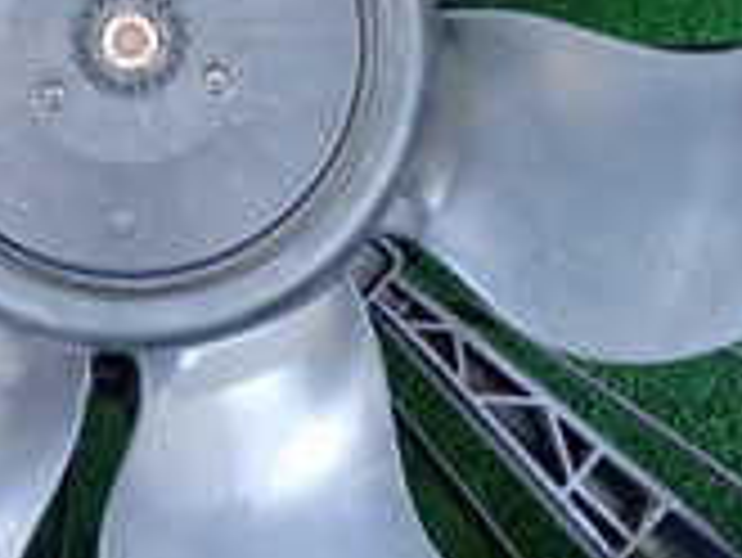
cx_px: 117
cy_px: 58
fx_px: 2810
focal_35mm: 131
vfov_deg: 11.3
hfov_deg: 14.9
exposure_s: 1/125
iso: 1000
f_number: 2.5
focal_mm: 6.37
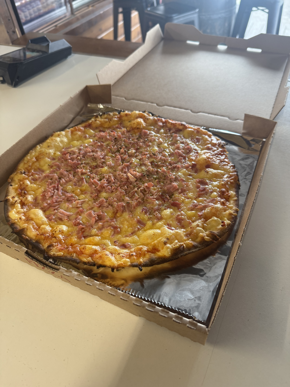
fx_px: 268
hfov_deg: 56.8
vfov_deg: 71.6
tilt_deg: -46.5
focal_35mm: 24
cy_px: 194
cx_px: 145
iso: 200
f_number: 1.78
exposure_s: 1/100
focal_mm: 6.76
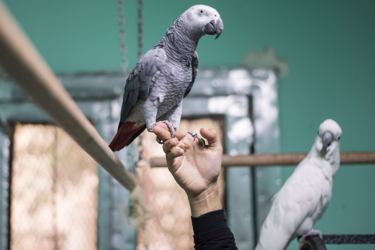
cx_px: 188
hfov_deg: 39.6
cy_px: 125
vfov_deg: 27.0
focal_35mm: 50
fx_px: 521
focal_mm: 50
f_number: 2
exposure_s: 1/80
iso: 400
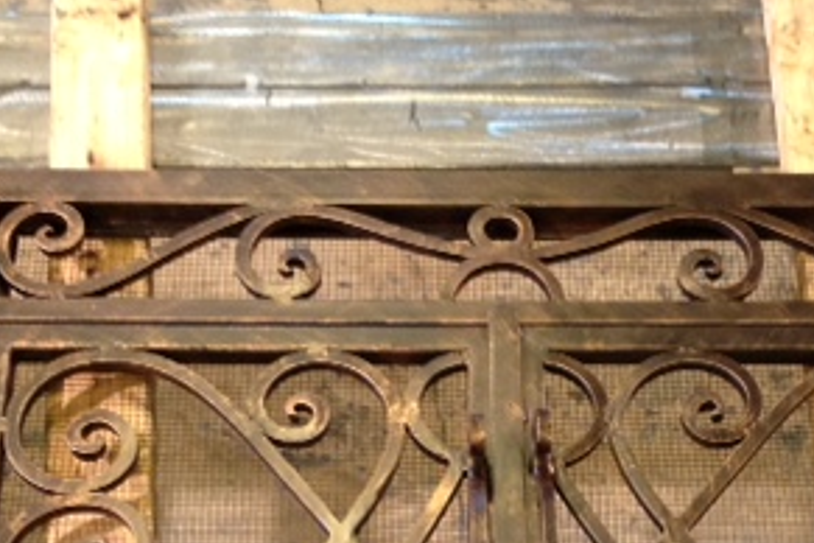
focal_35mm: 80
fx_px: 1809
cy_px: 644
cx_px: 520
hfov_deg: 25.3
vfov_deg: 16.4
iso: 160
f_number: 2.4
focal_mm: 4.28
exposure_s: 1/15
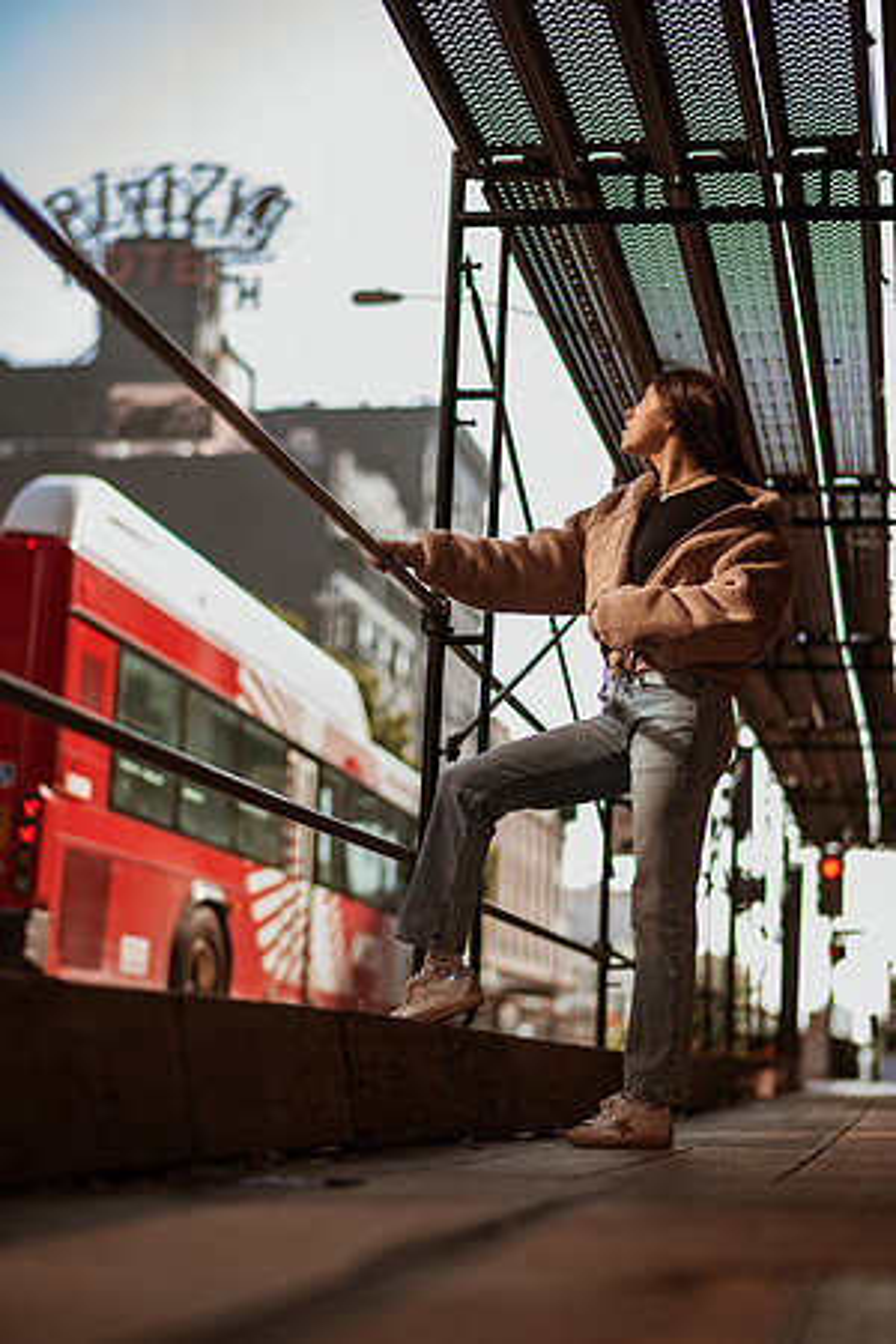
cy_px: 672
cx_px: 448
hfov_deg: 23.4
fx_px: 2165
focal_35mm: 58
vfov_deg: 34.5
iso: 50
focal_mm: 58
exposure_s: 1/1250
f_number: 1.8
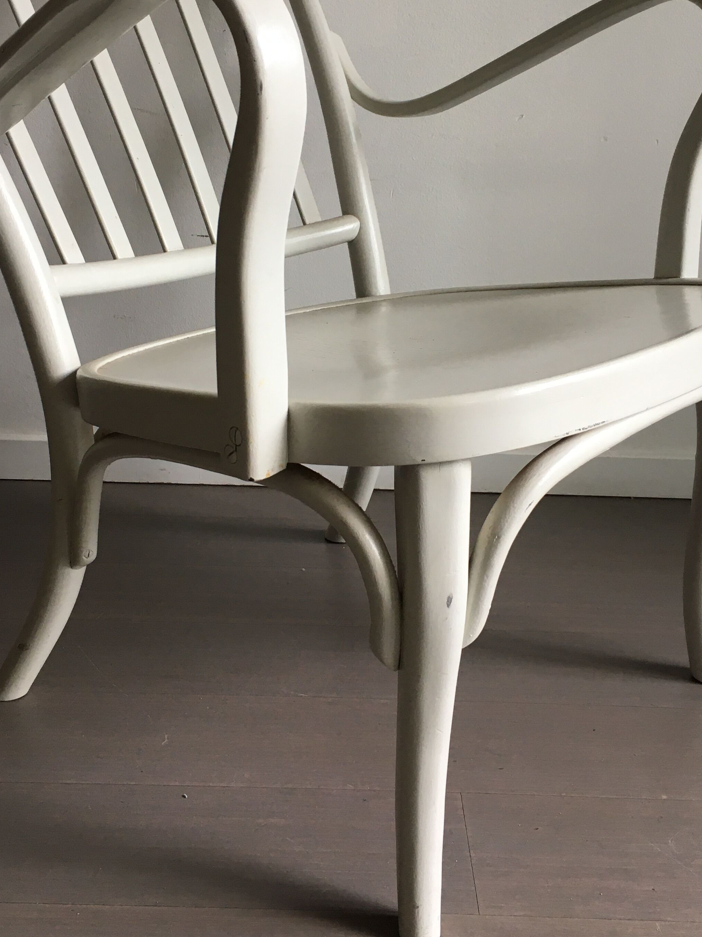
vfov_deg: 43.6
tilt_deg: -17.7
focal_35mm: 43
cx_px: 324
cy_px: 369
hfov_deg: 33.6
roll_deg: -2.1
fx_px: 1163
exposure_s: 1/33
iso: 40
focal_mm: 4.15
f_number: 2.2
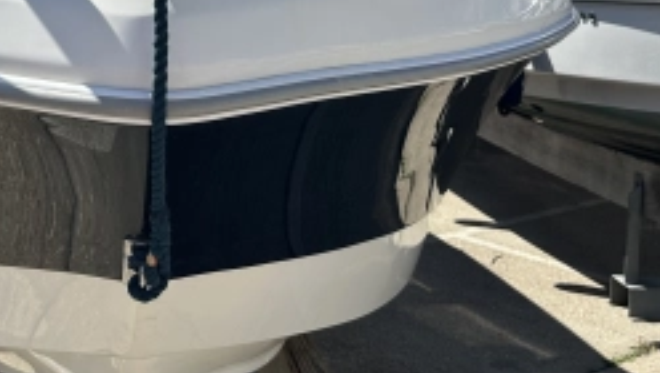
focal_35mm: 58
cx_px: 165
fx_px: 1016
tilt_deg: -2.3
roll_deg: -2.0
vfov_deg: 20.1
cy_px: -4
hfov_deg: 35.2
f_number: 1.78
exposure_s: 1/5848
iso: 80
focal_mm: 6.86
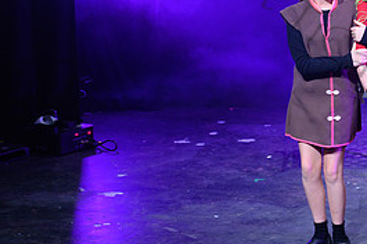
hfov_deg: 11.9
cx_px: 374
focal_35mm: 171
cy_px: 69
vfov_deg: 8.0
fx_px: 1741
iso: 1000
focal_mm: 78
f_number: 2.8
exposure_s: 1/200
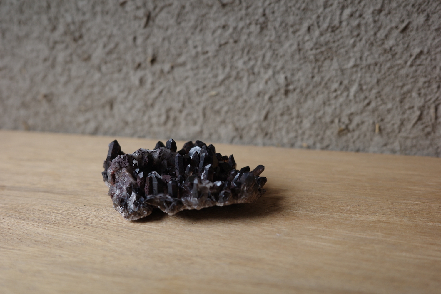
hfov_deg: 48.5
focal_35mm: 40
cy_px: 147
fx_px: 490
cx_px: 220
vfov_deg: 33.4
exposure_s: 1/160
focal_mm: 26
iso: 200
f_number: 3.2
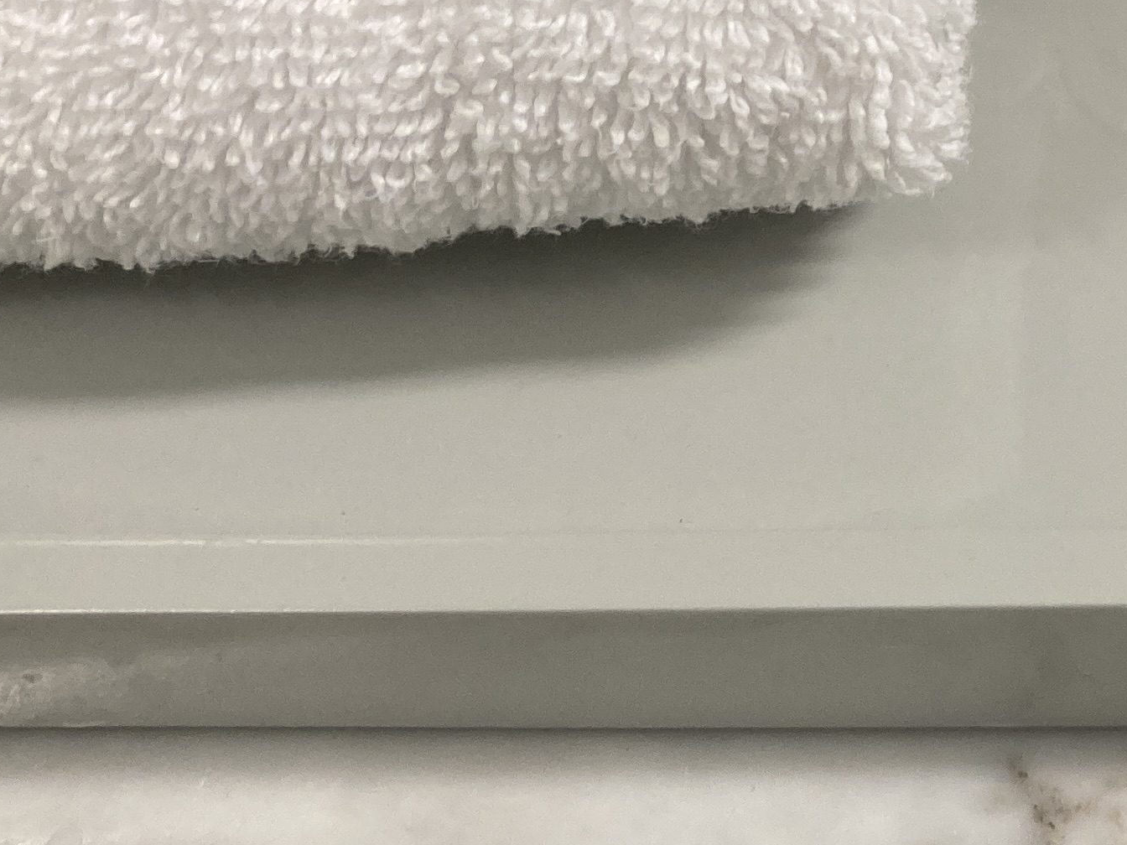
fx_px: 2735
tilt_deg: -46.3
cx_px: 1291
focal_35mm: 84
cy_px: -95
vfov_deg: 17.0
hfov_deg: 21.8
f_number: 1.8
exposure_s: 1/60
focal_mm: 3.99
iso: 80
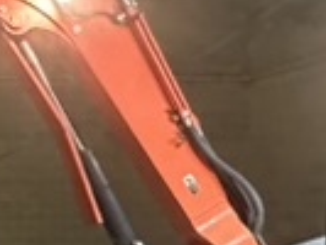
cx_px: -142
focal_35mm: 108
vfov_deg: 13.7
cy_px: 191
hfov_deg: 16.7
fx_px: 1018
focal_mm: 2.22
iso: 1000
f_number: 2.2
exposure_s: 1/60
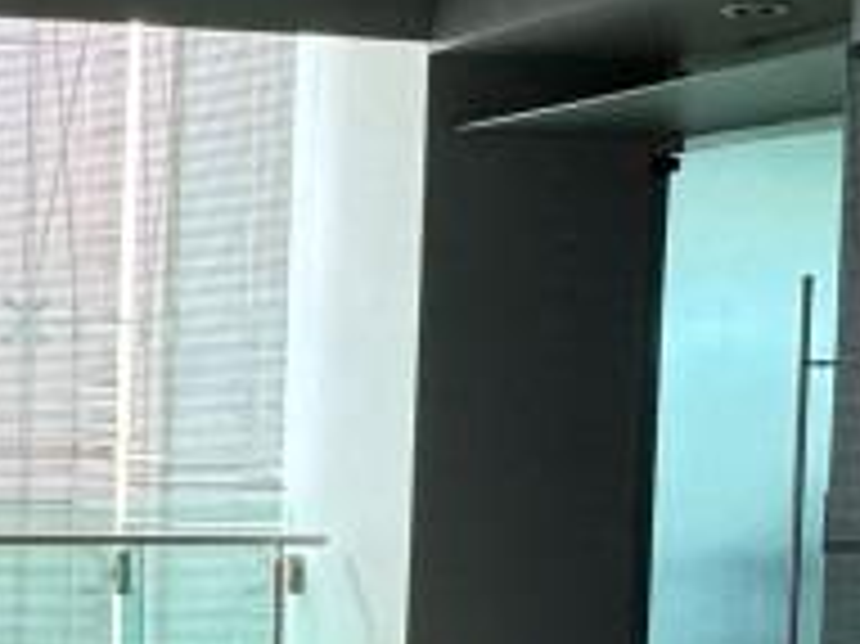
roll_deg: -1.2
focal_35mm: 75
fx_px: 1862
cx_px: -108
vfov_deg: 19.6
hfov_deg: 24.1
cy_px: 414
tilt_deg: -2.0
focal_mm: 2.22
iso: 320
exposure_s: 1/99
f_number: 2.2
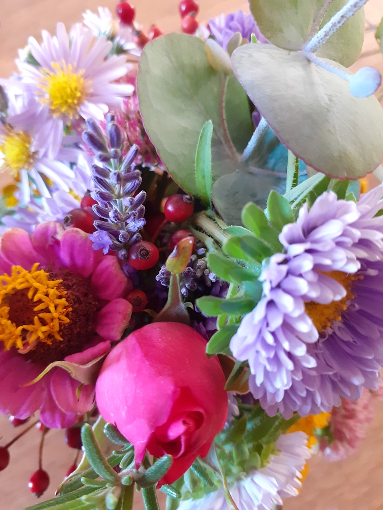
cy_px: 255
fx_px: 398
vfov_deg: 65.3
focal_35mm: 27
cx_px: 192
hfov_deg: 51.4
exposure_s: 1/50
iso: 200
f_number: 1.9
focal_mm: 3.6
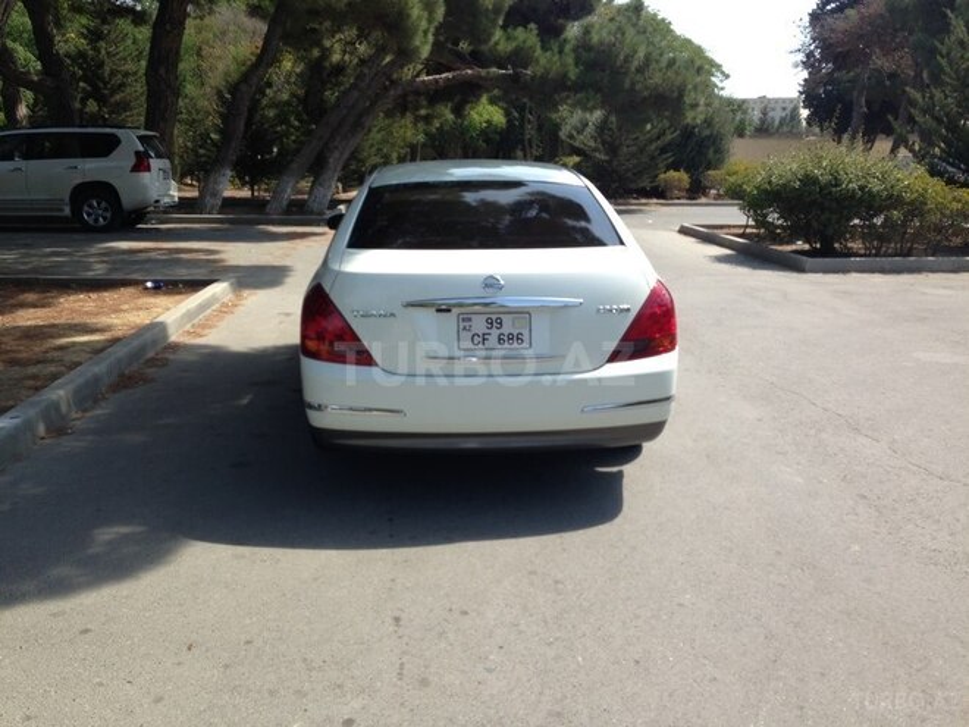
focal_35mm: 33
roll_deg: -0.6
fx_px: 924
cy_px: 364
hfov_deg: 55.4
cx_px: 484
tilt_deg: -13.5
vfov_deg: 42.9
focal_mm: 4.12
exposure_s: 1/834
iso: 50
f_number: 2.4
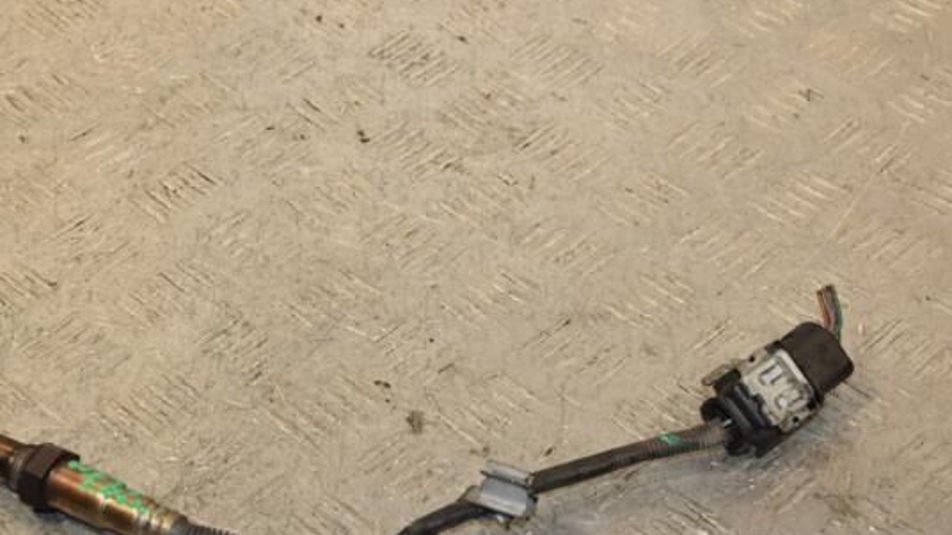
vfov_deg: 13.7
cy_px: 329
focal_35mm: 88
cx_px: 433
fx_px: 2221
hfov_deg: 24.2
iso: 800
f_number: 7.1
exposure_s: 1/200
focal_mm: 50
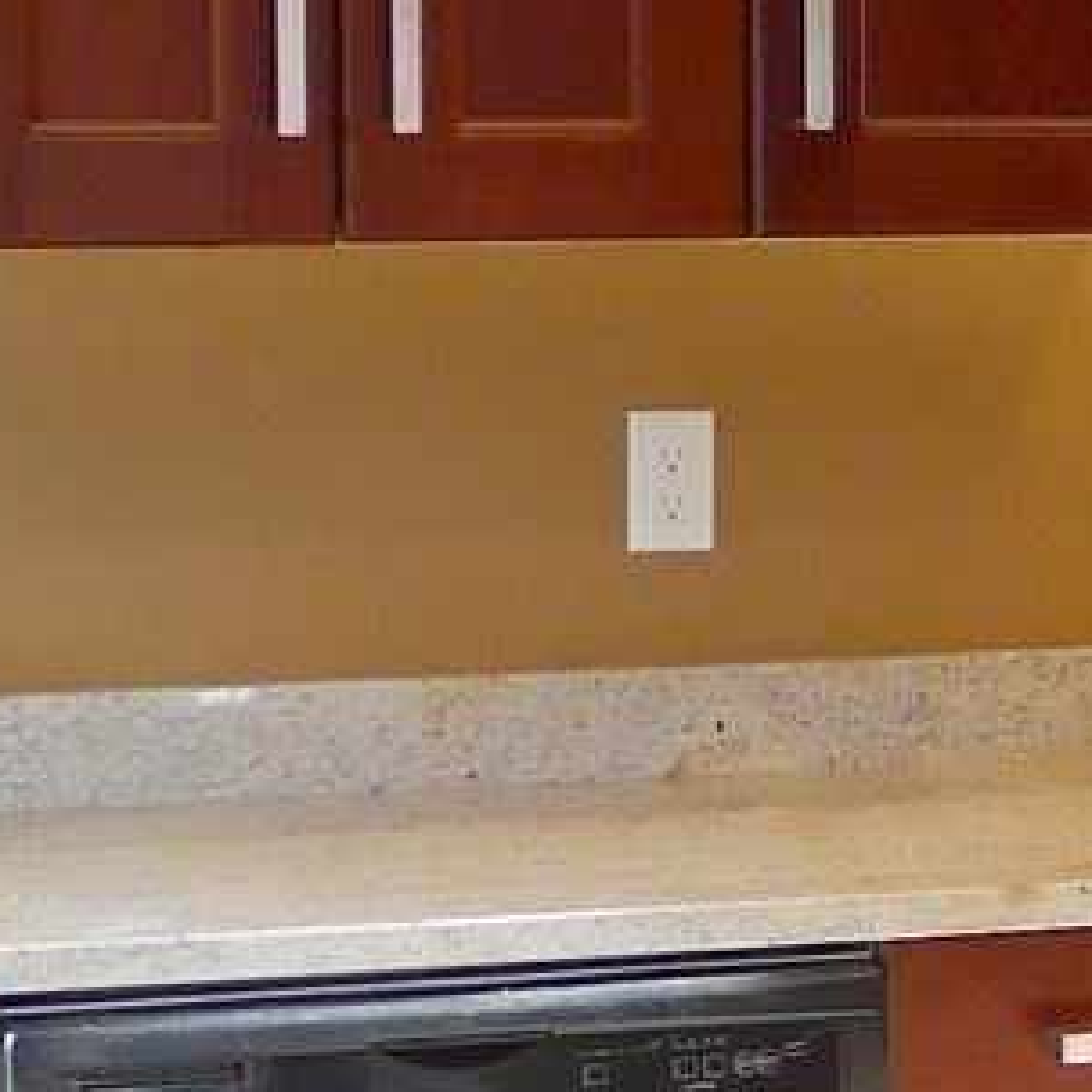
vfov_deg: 12.6
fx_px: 4925
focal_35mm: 138
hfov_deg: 12.3
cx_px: 1344
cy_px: 647
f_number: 2
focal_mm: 5.1
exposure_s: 1/100
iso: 80
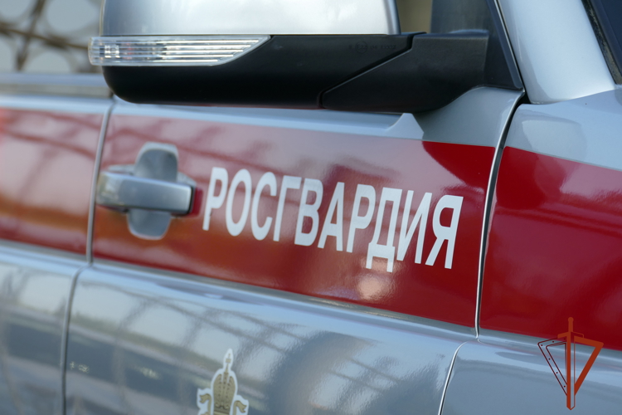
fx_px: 4060
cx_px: 311
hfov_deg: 8.8
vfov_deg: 5.8
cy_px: 208
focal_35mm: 235
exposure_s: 1/320
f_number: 4
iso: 125
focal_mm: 85.83
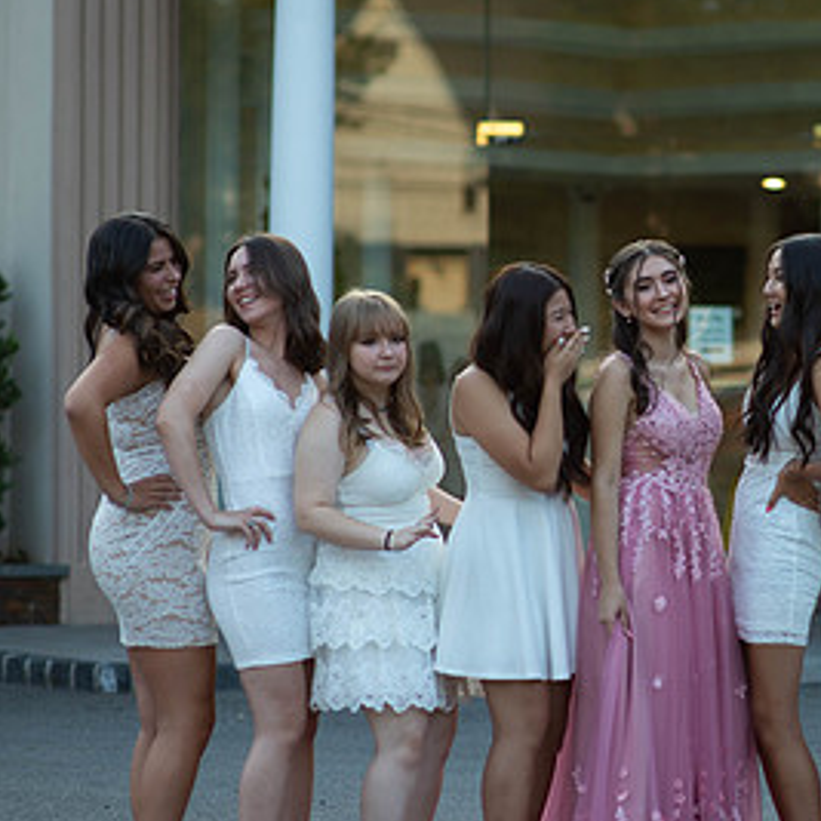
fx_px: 4213
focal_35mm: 157
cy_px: 430
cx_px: 692
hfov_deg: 11.1
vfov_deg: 11.1
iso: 250
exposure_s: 1/1000
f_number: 2
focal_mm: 85
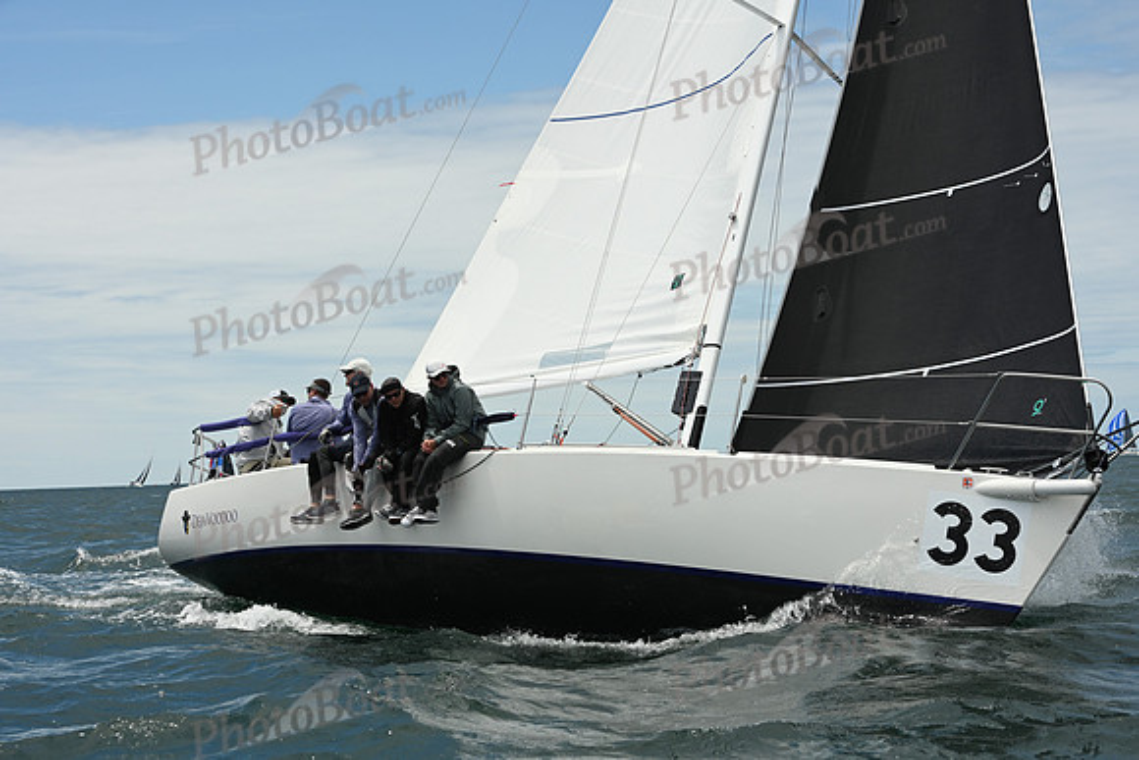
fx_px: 2373
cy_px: 380
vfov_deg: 18.2
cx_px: 570
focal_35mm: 75
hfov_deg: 27.0
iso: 320
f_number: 10
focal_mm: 75
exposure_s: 1/1000
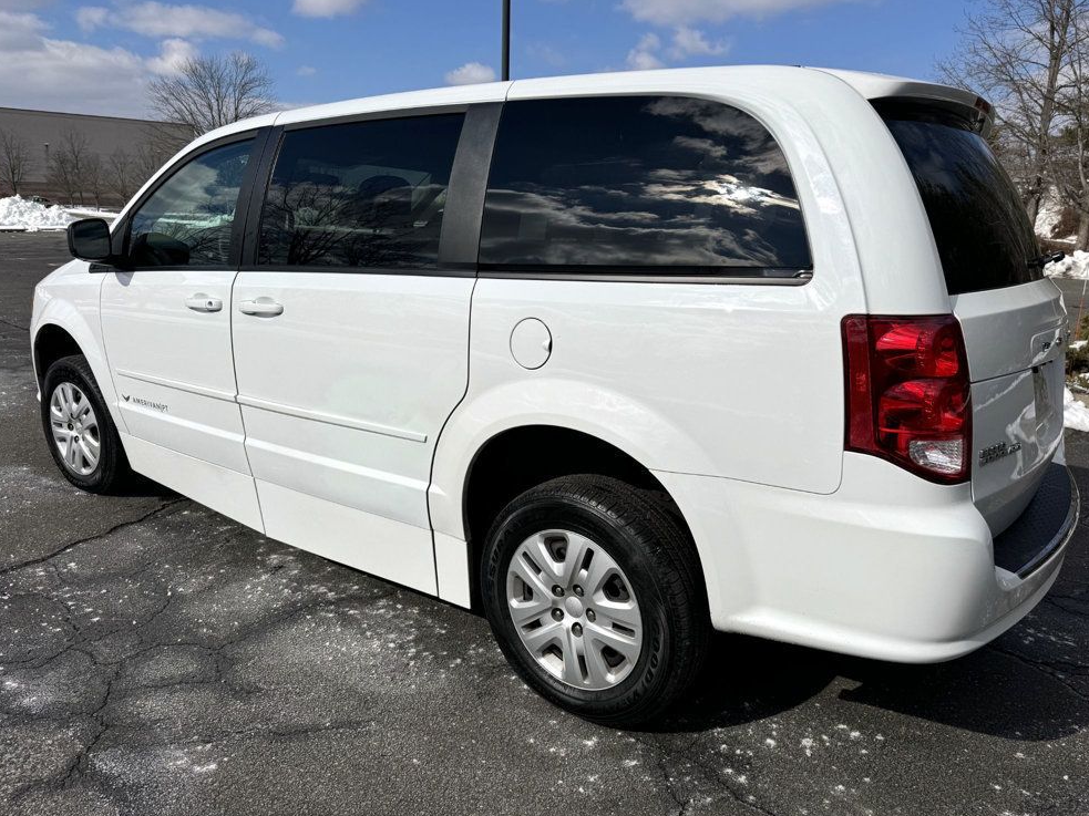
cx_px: 544
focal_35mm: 25
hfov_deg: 69.4
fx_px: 786
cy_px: 422
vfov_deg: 54.9
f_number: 1.78
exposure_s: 1/15152
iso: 80
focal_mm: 6.76
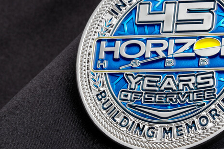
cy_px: 53
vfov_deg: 7.9
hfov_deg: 11.8
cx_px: 174
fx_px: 1076
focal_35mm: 173
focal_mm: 90
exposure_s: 1/8
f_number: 22
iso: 200
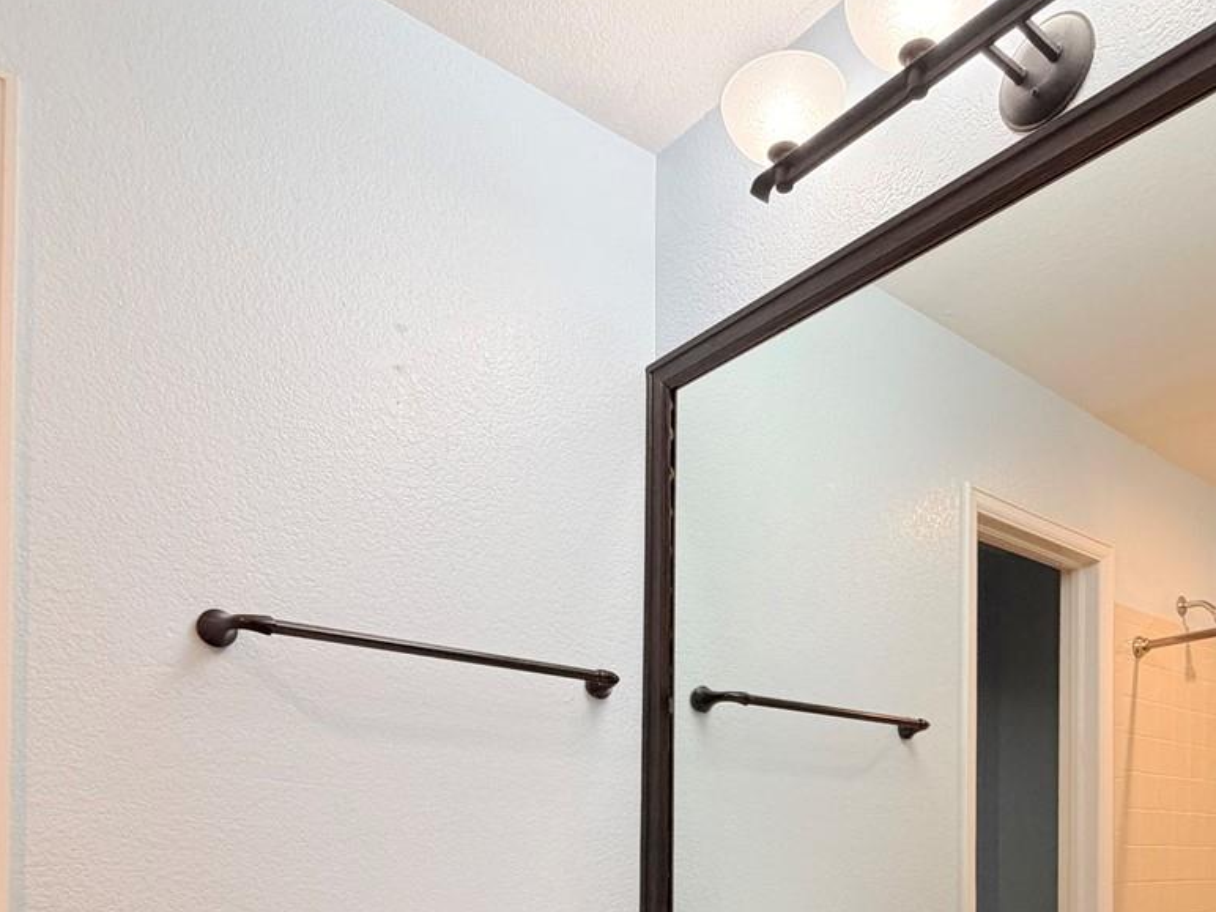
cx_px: 687
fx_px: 1019
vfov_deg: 43.3
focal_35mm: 29
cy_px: 852
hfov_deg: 61.4
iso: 250
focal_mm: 2.22
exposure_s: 1/120
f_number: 2.2
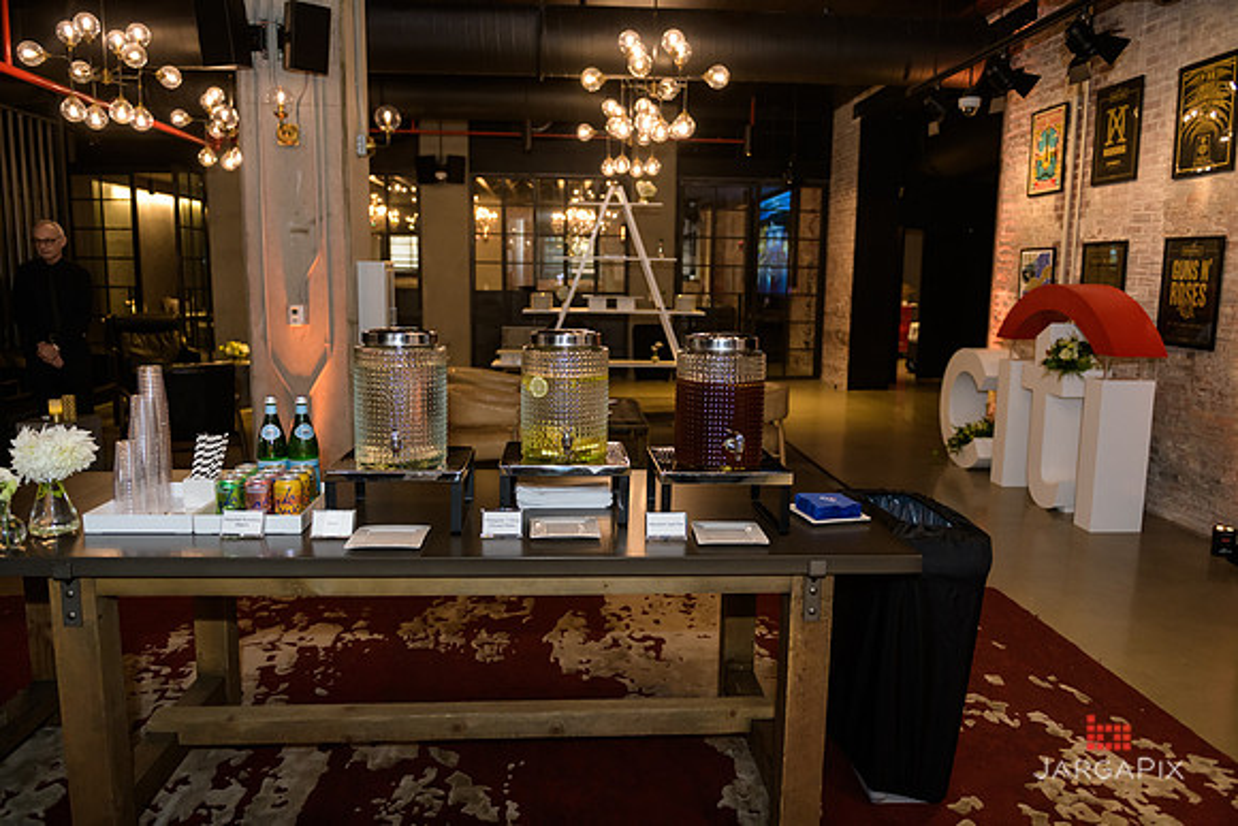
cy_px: 413
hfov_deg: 69.4
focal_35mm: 26
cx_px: 619
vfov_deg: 49.6
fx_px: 894
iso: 1250
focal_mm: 26
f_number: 3.2
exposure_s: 1/125
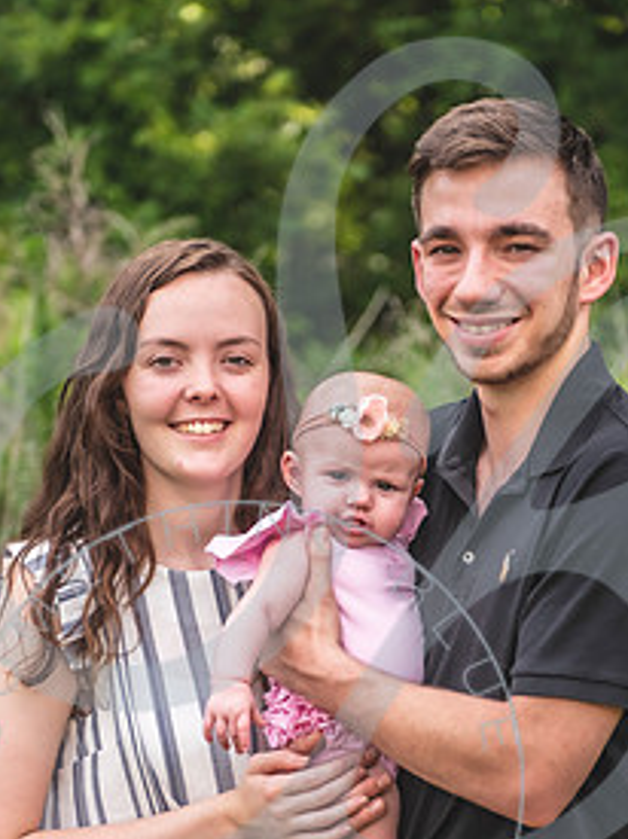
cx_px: 378
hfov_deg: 13.4
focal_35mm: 110
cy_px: 552
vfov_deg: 17.8
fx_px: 2663
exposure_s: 1/640
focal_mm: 70
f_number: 2.8
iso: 100
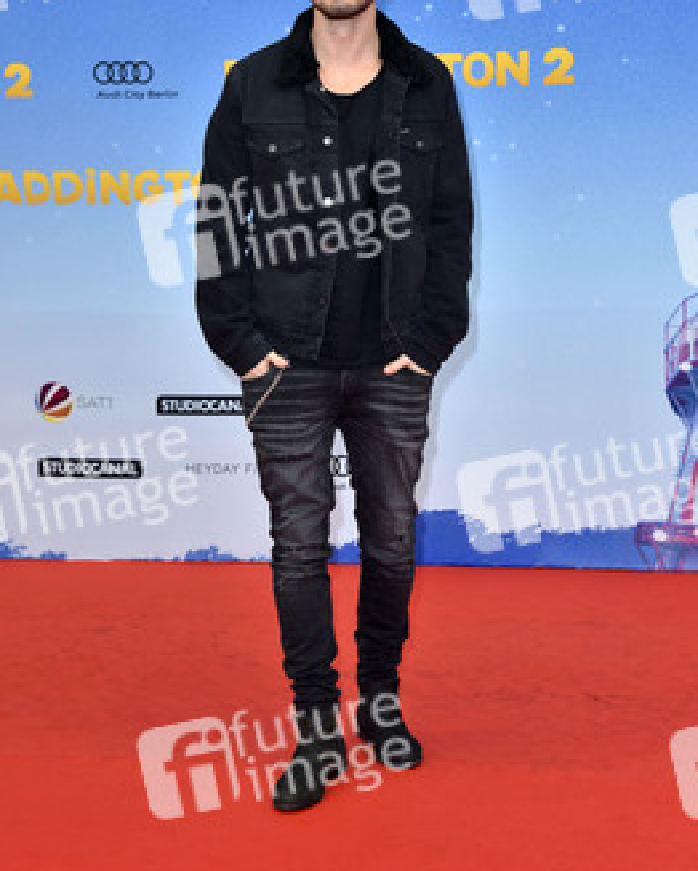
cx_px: 352
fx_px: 1625
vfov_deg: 29.9
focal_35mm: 63
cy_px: 357
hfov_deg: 24.2
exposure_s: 1/200
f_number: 5.6
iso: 640
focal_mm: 55
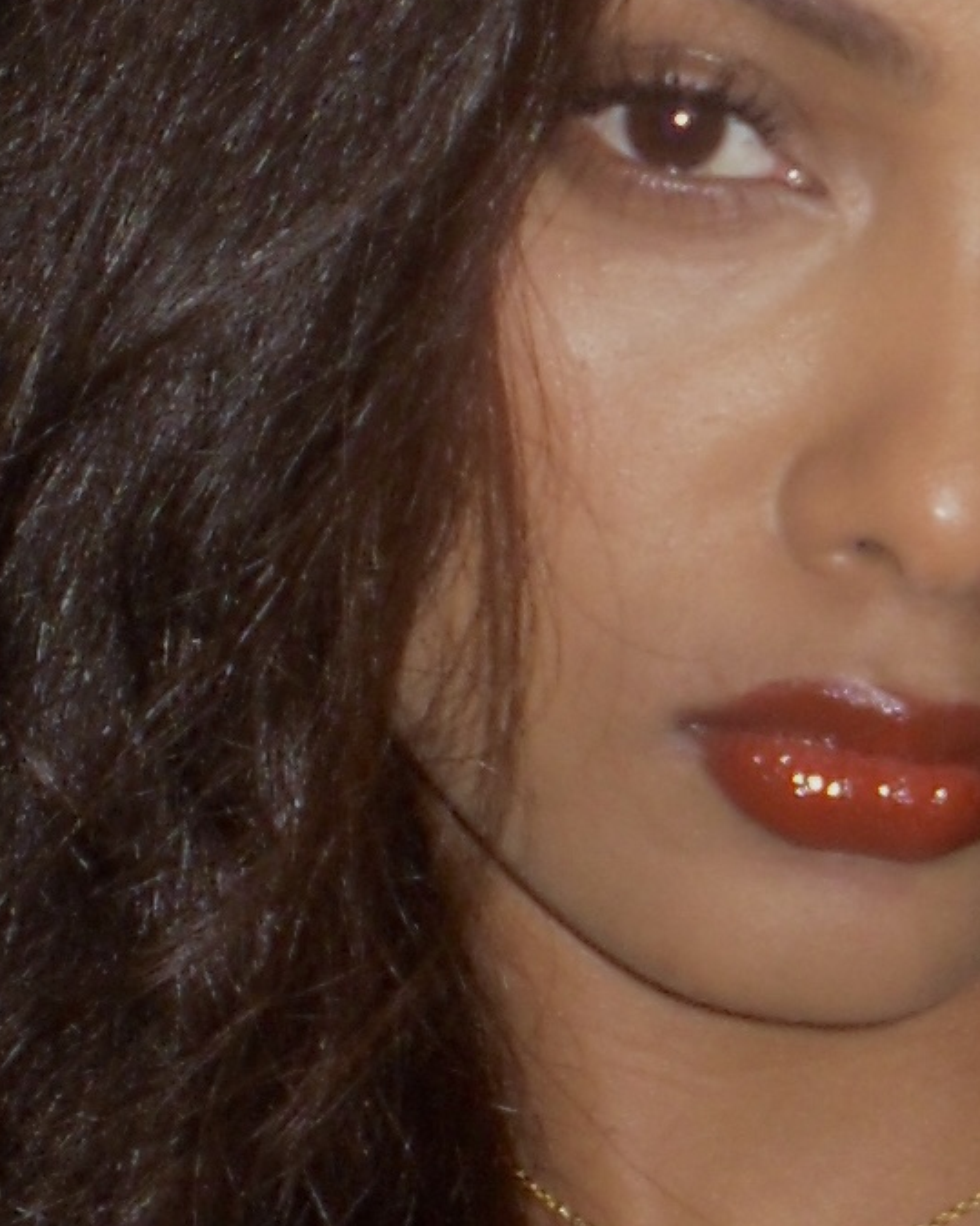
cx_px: 1219
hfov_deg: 7.8
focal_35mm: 196
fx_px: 7108
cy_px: 638
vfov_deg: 9.9
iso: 80
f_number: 3
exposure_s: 1/45
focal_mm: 6.3
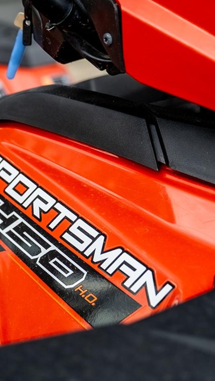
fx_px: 1002
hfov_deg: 12.2
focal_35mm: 99
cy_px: 240
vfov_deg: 21.5
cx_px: 61
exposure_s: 1/160
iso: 200
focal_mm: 50
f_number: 4
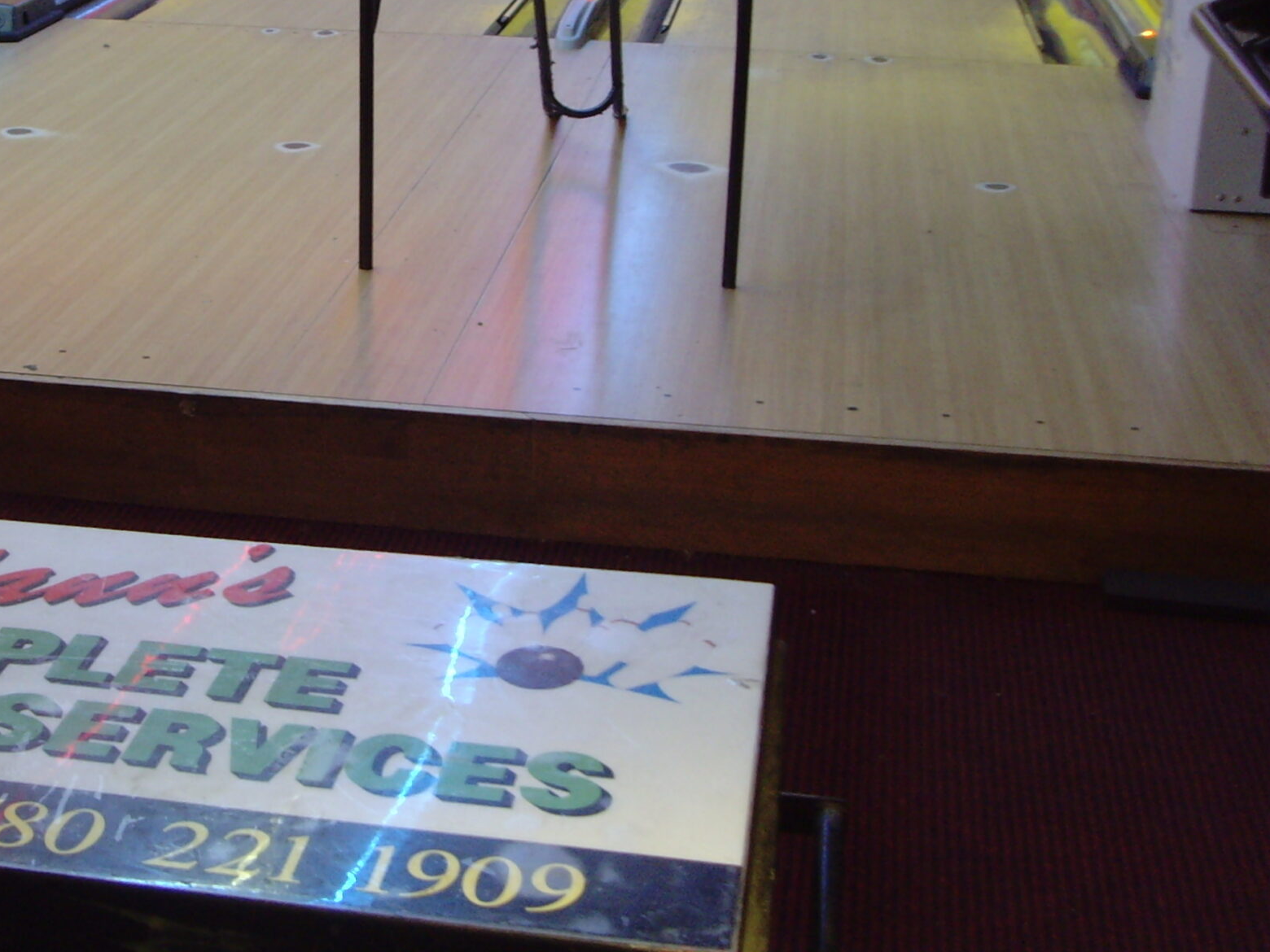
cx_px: 269
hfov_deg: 29.6
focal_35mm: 64
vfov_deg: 22.8
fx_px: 2348
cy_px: 327
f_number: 3.5
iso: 200
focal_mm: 6.6
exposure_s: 1/4
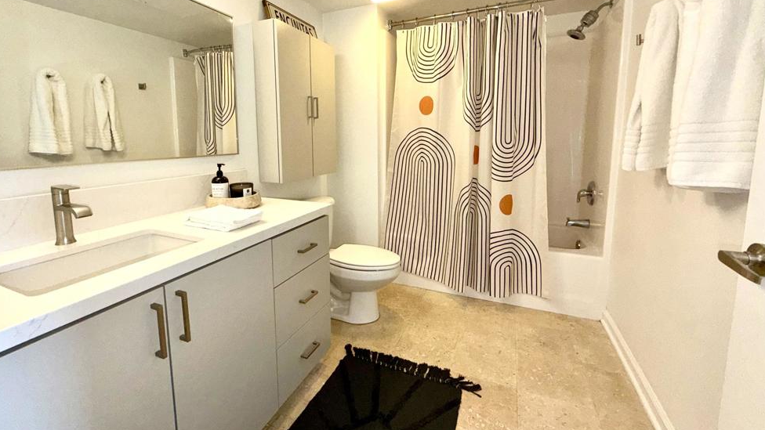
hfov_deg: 99.3
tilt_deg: -7.5
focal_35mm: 16
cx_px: 368
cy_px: 176
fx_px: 325
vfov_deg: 66.6
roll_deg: +0.3
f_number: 2.2
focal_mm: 2.22
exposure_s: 1/120
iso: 100
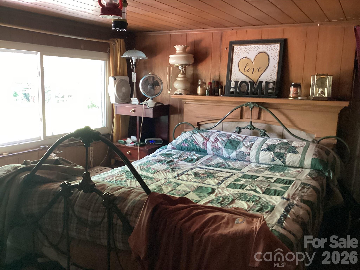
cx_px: 180
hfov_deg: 58.4
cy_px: 135
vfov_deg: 45.4
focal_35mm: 31
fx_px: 322
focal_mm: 3.3
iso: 400
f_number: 2.4
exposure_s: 1/30
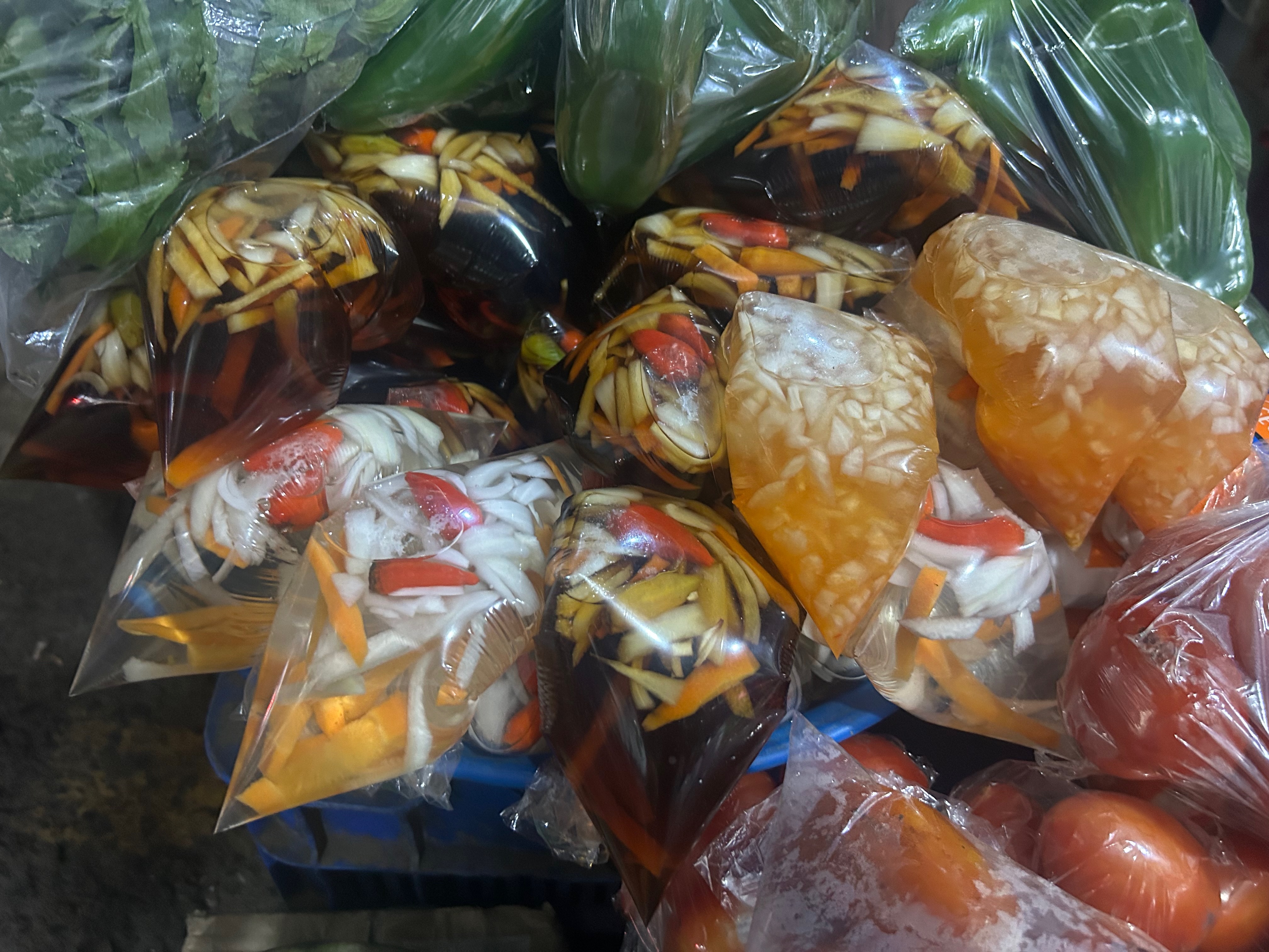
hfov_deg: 67.3
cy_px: 476
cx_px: 634
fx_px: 953
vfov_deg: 53.1
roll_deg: -3.6
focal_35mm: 26
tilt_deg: -44.0
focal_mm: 5.7
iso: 500
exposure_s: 1/30
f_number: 1.5
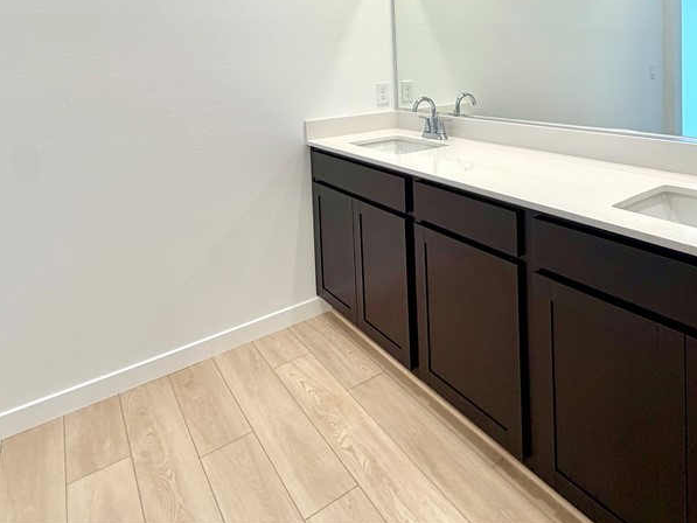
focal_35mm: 24
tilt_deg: -3.0
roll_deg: +2.1
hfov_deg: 70.8
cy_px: 79
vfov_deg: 51.9
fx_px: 483
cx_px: 418
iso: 125
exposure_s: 1/120
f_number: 2.2
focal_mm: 2.22
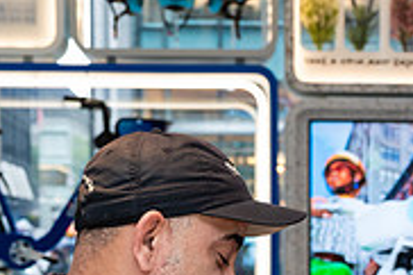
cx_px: 324
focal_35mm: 125
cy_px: 337
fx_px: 1433
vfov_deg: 10.7
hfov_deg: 16.3
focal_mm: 30.5
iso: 500
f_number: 4
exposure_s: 1/160
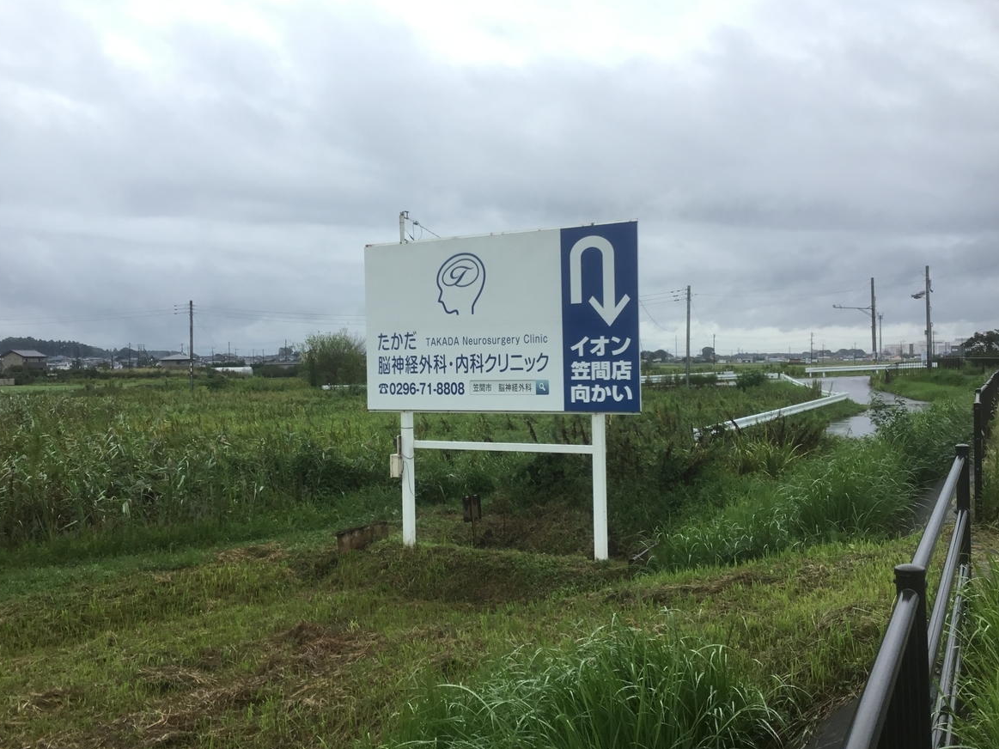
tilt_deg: -2.7
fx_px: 923
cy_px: 378
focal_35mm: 32
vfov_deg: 44.2
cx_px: 489
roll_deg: +0.4
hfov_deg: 56.8
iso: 25
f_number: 2.4
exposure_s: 1/272
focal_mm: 3.3
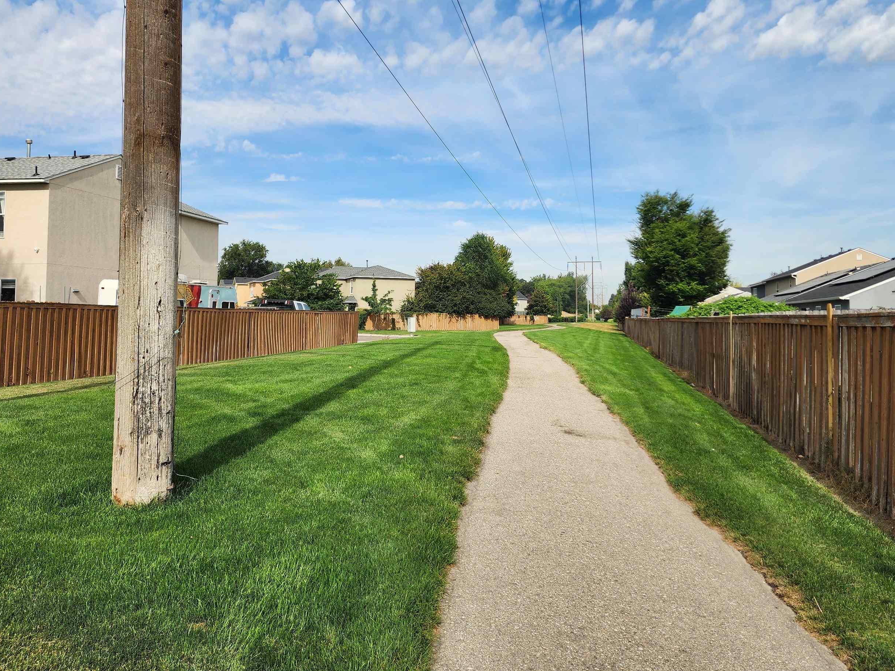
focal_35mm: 29
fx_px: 750
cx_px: 466
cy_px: 288
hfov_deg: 61.6
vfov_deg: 48.1
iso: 12
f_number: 1.8
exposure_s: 1/1215
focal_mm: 6.4
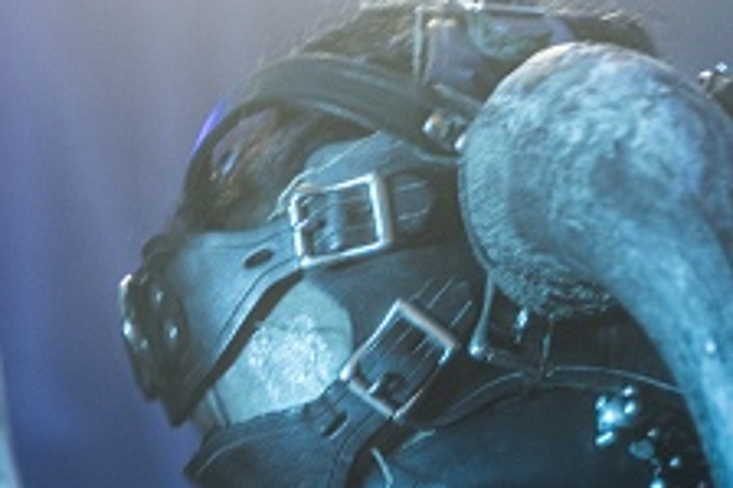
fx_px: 3276
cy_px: 552
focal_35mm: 161
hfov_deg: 12.8
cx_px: 445
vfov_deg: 8.4
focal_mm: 50
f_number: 2.8
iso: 320
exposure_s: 1/80
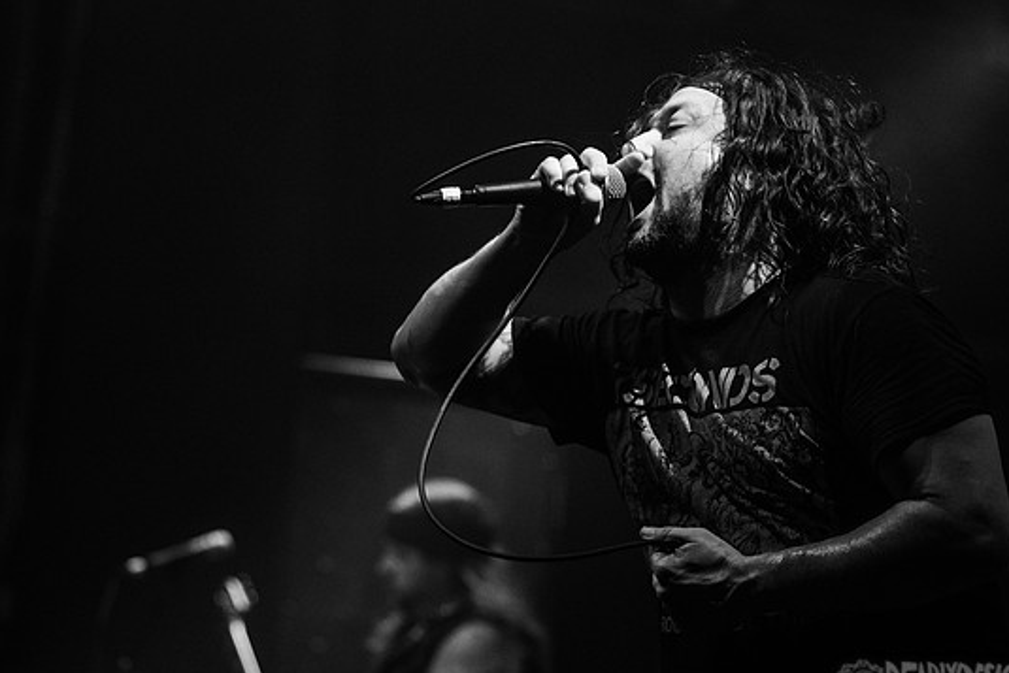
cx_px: 389
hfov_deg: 16.2
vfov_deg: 10.9
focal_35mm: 126
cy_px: 281
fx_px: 3532
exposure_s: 1/200
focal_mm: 95
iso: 2000
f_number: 3.2
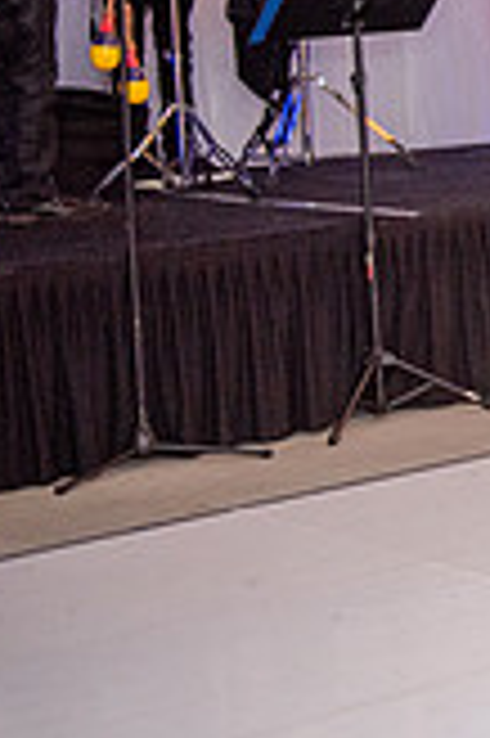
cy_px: 65
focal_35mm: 124
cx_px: 1272
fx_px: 2537
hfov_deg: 9.5
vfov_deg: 16.3
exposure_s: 1/160
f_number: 2.8
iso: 1000
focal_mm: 35
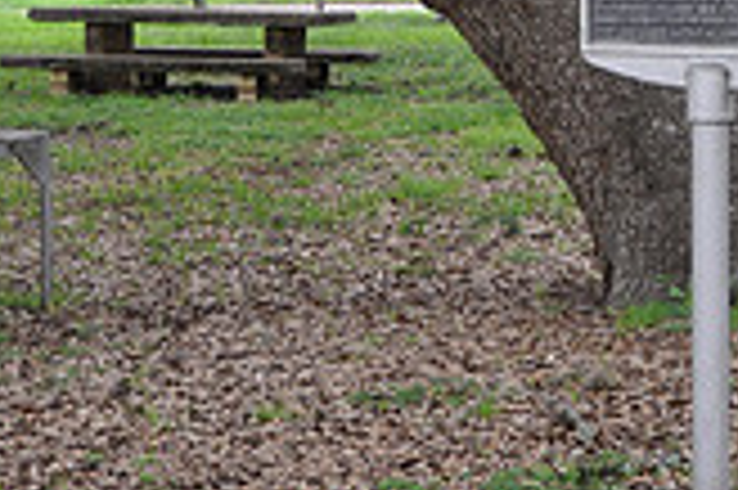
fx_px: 2601
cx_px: 724
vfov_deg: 10.6
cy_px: -52
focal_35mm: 127
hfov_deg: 15.9
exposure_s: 1/60
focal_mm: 24
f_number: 4
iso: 400
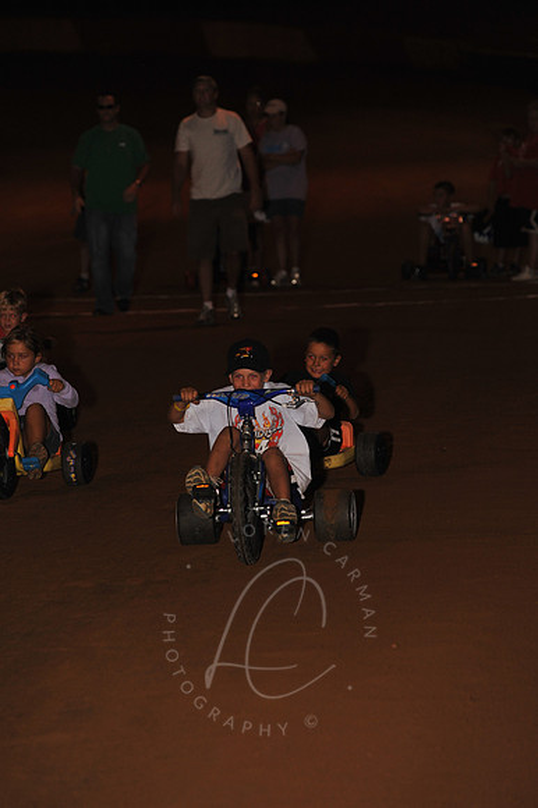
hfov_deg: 6.9
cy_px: 404
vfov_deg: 10.3
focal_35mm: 200
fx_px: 4488
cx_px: 269
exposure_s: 1/250
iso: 800
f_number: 6.3
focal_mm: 200
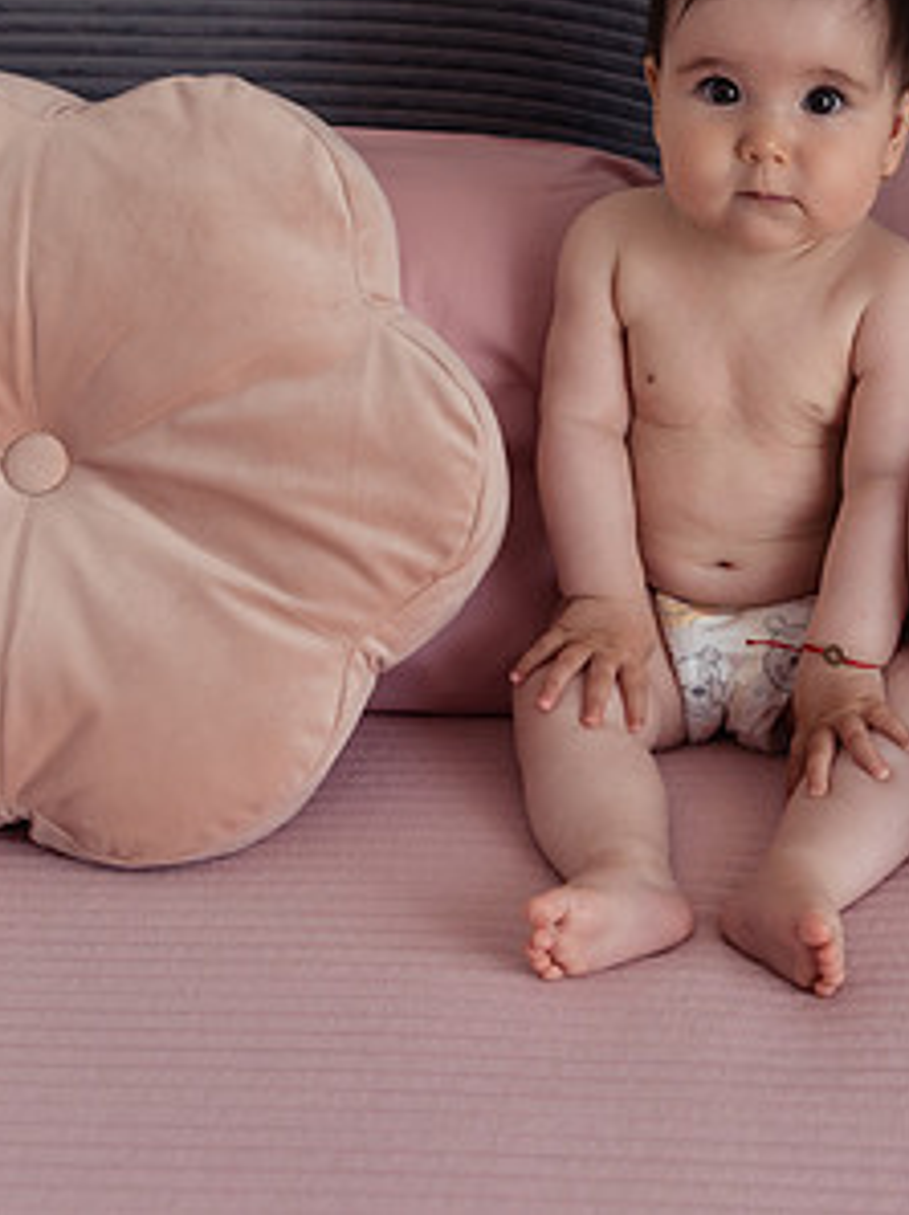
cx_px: 736
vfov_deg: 23.5
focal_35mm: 83
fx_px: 2910
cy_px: 391
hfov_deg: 17.6
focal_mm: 42
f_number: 3.2
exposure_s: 1/250
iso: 800
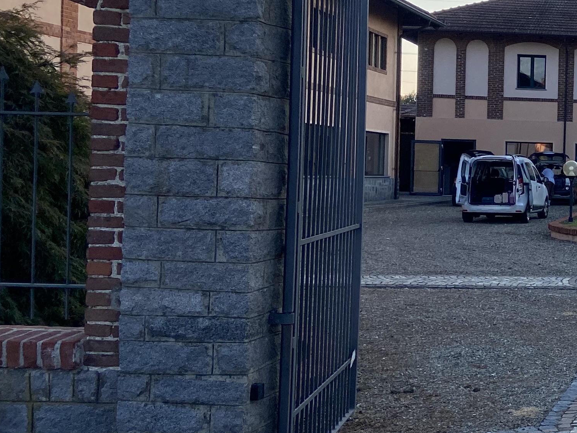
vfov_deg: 21.0
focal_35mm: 70
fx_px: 1167
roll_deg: -1.7
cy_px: 188
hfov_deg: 24.6
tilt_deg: -0.5
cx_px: 731
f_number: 1.8
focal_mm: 4.25
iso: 32
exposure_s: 1/1484
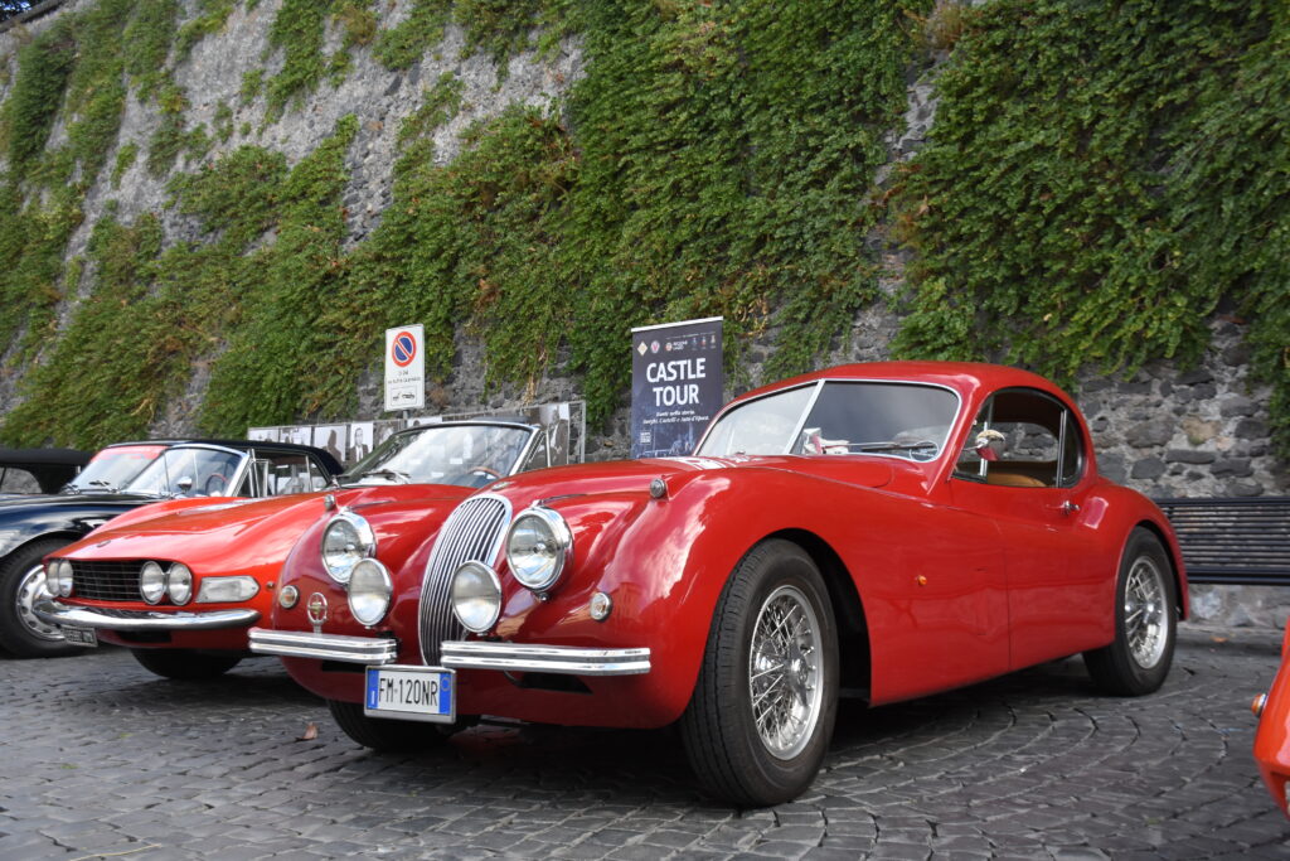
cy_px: 430
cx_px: 645
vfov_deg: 34.2
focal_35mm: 39
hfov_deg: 49.5
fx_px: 1398
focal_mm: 26
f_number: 5
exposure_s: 1/800
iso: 900
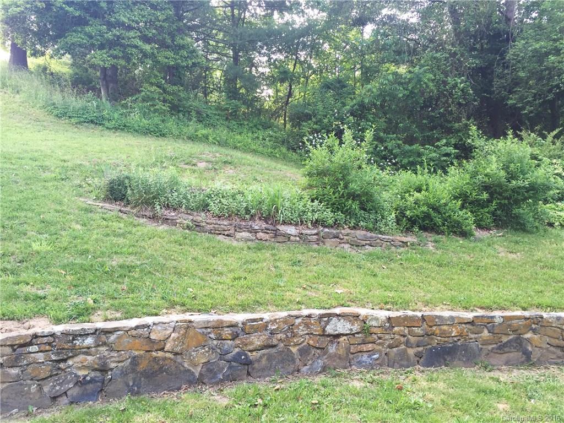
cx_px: 282
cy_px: 212
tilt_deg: -1.6
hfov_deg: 61.7
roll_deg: -0.8
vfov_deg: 48.2
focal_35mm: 29
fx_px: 472
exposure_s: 1/120
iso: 32
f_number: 2.2
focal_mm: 4.15
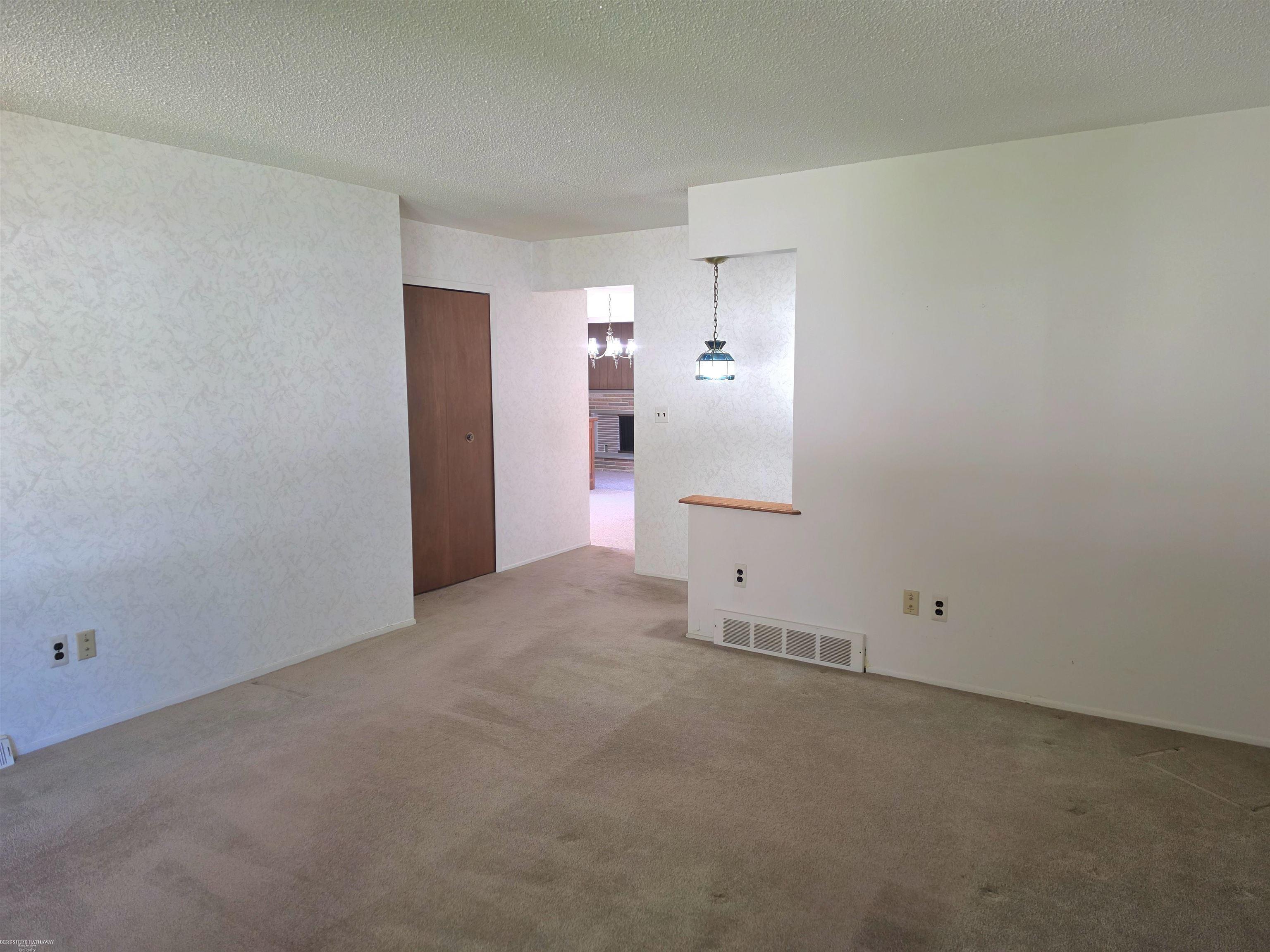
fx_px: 844
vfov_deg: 58.9
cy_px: 476
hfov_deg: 73.9
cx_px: 635
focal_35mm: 23
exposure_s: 1/120
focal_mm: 6.5
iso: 200
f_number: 1.4
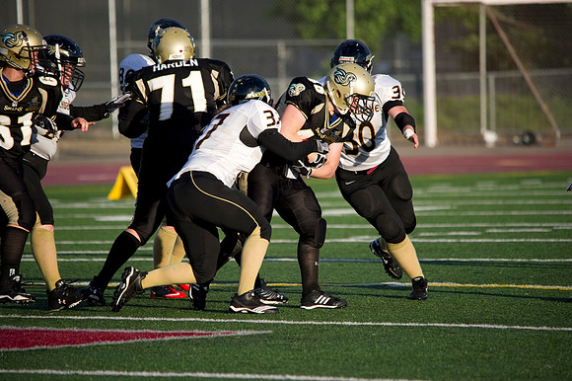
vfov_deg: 3.1
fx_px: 7146
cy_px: 190
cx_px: 286
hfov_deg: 4.6
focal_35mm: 450
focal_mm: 450
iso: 560
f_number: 6.3
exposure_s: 1/1000
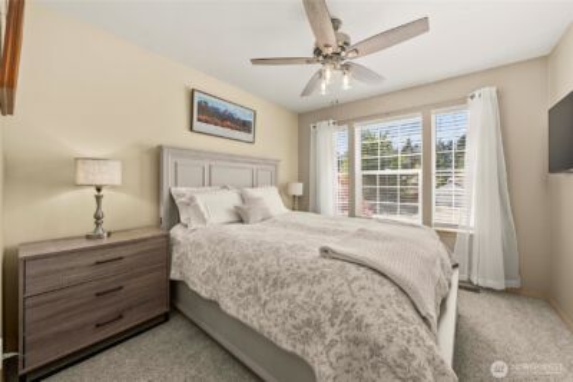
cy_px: 191
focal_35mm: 13
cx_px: 286
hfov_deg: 108.3
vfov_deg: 85.5
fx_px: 207
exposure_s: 1/25
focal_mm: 13
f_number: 7.1
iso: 1000
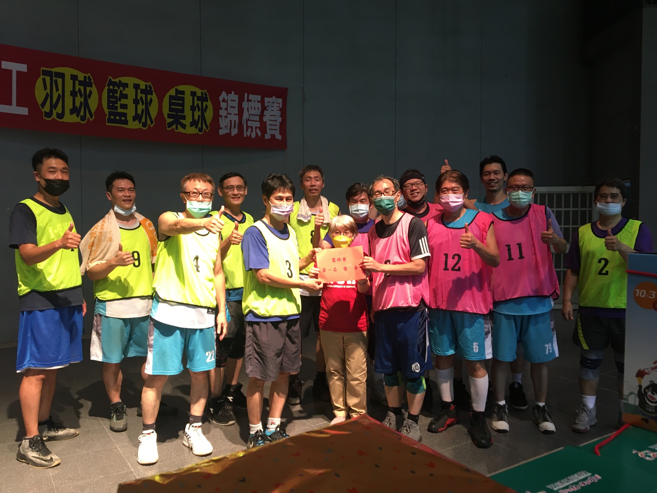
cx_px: 328
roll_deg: -0.6
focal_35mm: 29
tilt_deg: -0.4
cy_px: 246
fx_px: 550
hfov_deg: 61.7
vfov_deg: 48.2
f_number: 2.2
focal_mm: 4.15
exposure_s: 1/30
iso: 80
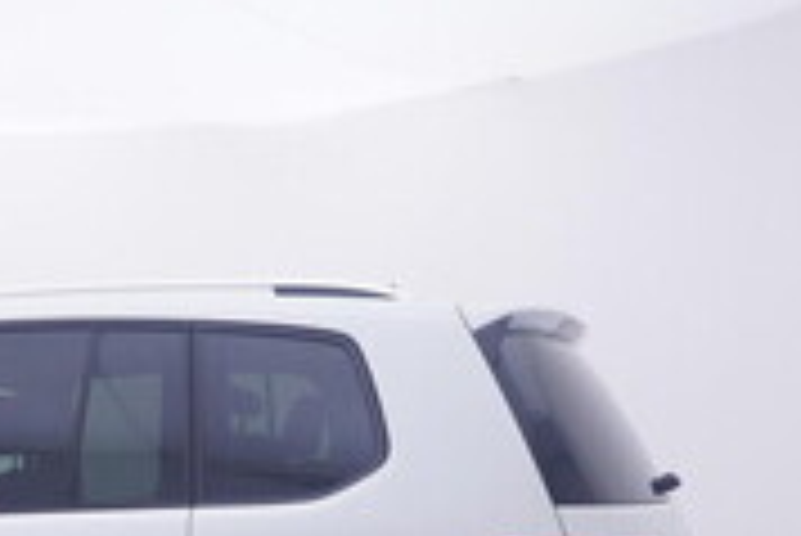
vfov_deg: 19.0
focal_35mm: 70
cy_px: 552
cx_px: -43
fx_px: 1549
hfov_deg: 27.0
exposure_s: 1/80
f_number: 5
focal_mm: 15
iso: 200
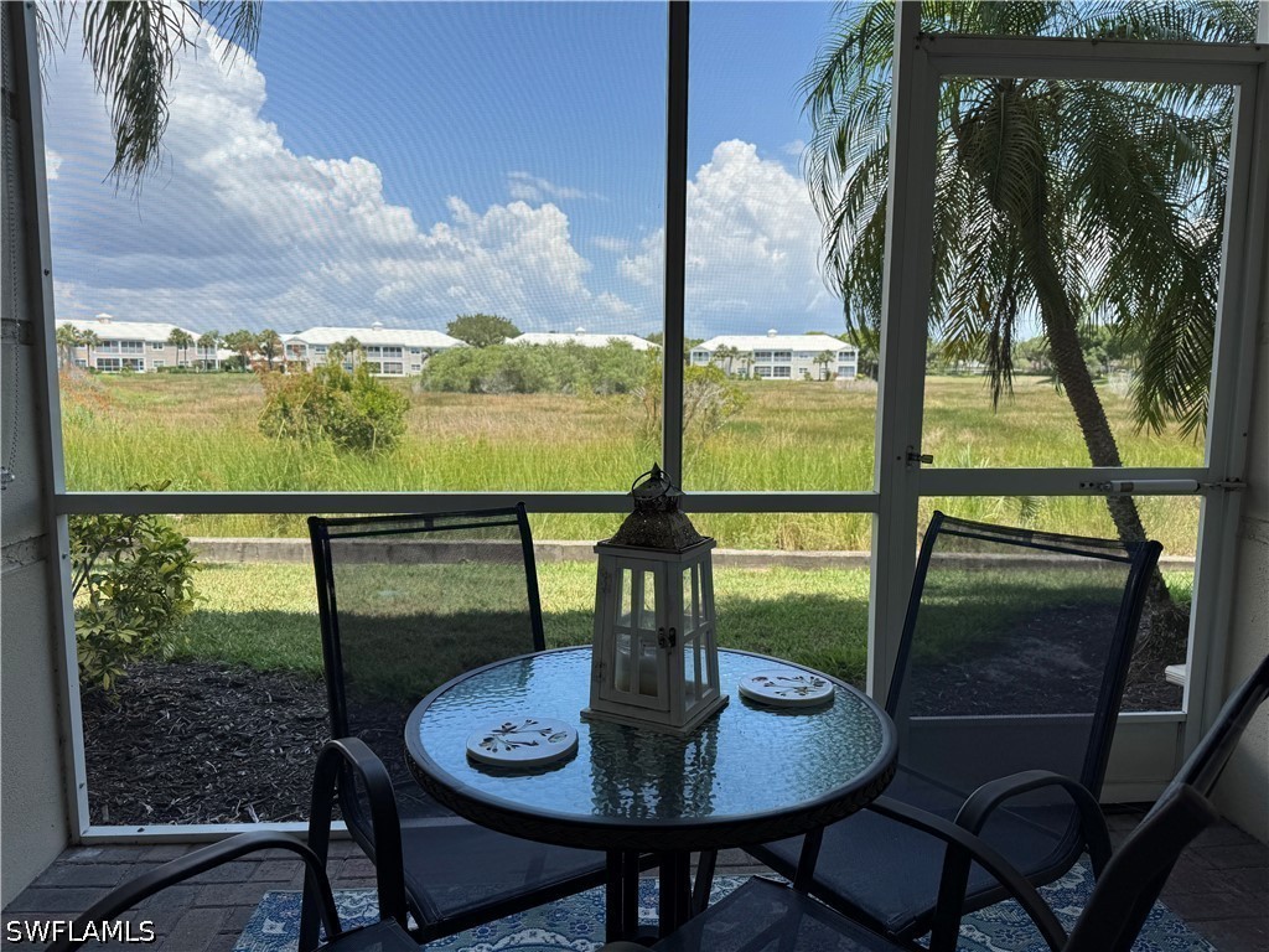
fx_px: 880
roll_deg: -0.5
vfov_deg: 56.8
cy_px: 476
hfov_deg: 71.6
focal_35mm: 24
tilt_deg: -7.0
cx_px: 634
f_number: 1.78
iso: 80
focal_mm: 6.76
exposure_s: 1/2174
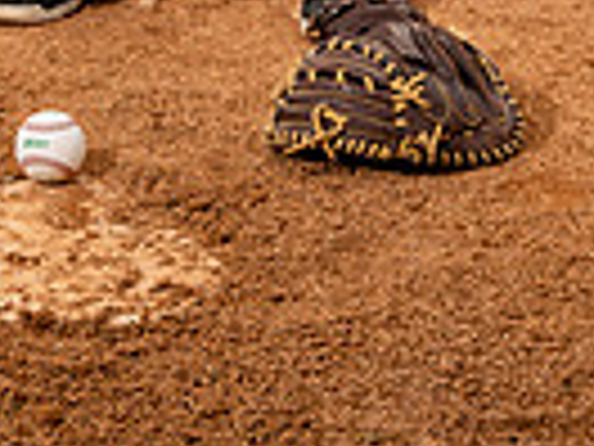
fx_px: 2471
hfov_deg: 13.6
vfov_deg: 9.4
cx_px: 94
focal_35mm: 144
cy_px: -545
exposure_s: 1/250
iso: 100
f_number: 5
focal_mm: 44
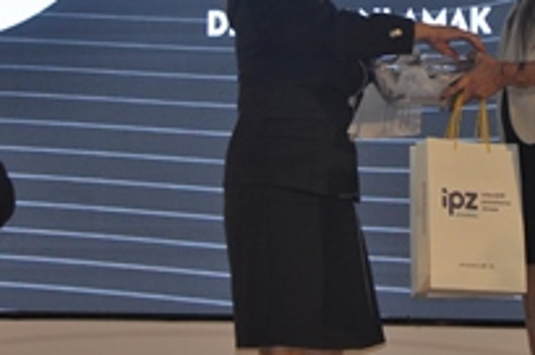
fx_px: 4519
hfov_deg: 6.8
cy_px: -33
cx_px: 475
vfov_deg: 4.5
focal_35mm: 305
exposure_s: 1/125
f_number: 4.5
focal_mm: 65
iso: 400
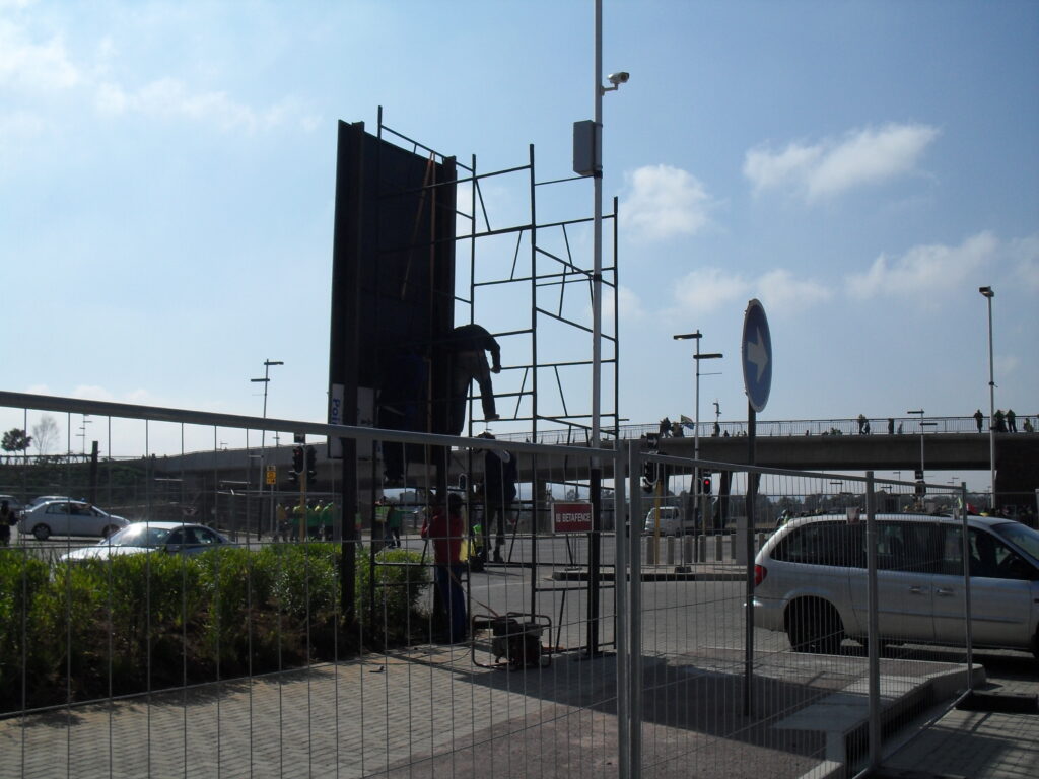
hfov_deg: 49.0
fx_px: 1141
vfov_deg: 37.7
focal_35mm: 38
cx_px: 520
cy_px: 390
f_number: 8.3
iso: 80
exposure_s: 1/500
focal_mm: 6.3
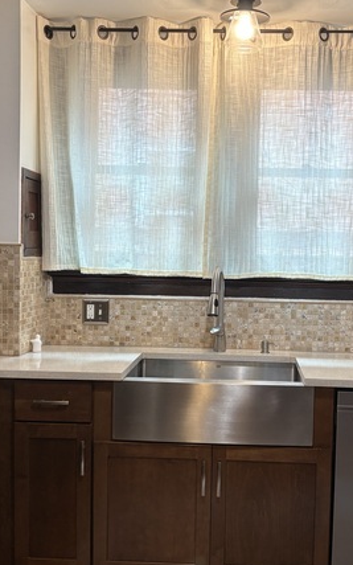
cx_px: 217
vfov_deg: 46.2
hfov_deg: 29.8
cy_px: 299
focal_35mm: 43
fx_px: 662
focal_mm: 5.96
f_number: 1.6
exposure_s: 1/60
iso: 125
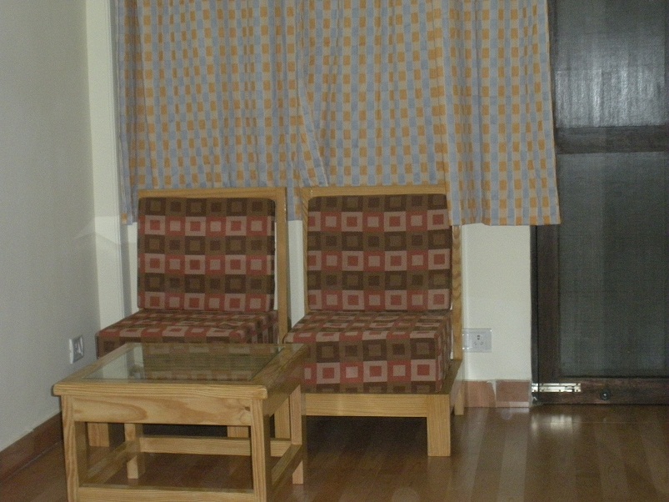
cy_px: 251
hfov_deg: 31.2
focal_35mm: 62
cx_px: 334
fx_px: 1198
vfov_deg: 23.6
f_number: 4.6
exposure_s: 1/125
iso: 561
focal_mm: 11.2
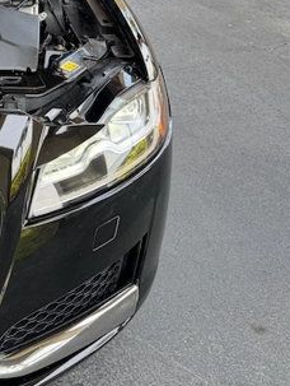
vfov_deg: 22.9
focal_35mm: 81
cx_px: -224
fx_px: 903
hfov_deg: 15.7
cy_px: -18
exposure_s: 1/284
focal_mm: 6.76
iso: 80
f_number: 1.78
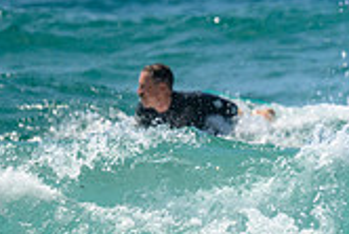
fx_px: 19784
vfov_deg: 0.7
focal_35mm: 2039
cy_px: 398
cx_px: 641
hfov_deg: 1.0
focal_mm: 480
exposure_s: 1/1600
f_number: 10
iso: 400
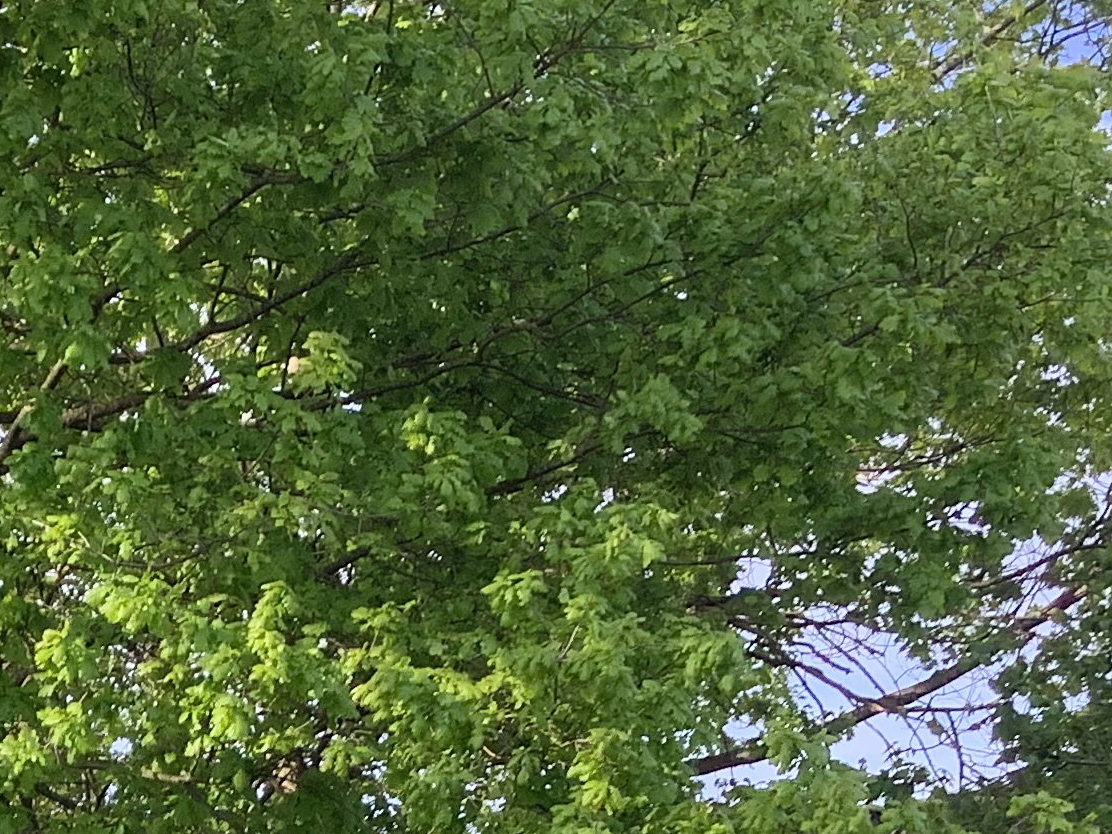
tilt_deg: +2.9
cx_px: -3
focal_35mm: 91
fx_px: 2923
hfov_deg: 20.8
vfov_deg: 15.3
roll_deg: +0.6
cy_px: 1169
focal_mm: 3.3
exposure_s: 1/203
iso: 25
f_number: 2.4
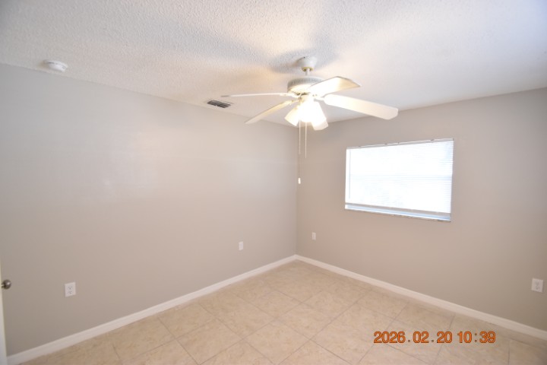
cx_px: 274
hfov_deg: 100.4
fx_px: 228
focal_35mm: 15
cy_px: 182
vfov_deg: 77.3
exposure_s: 1/60
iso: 800
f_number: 3.5
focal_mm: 10
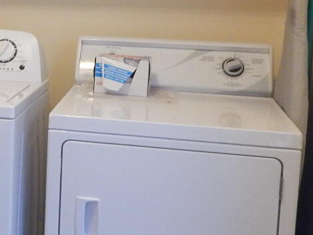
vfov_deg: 19.5
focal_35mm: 75
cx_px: -43
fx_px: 678
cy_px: 52
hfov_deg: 24.1
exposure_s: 1/30
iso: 400
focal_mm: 4
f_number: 3
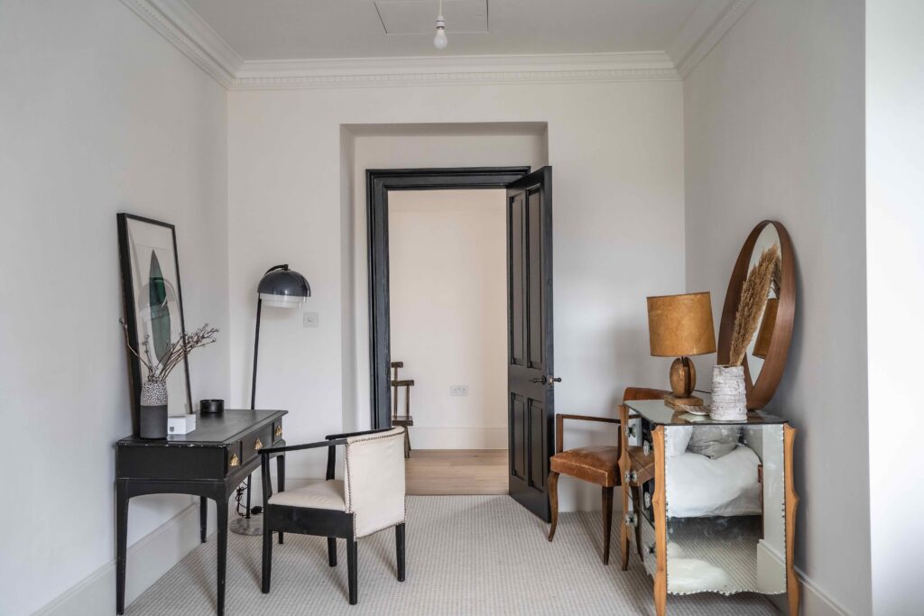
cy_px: 308
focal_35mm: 35
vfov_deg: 37.9
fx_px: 898
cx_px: 462
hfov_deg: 54.4
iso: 1000
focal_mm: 35
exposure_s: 1/50
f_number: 7.1
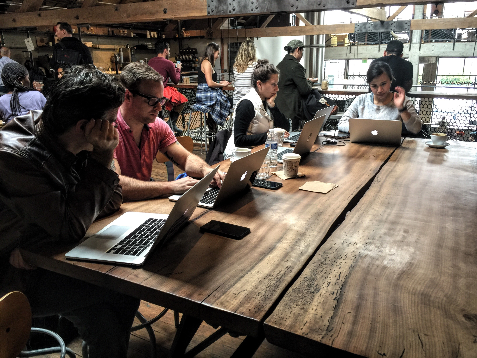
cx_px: 238
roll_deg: +1.0
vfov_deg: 48.2
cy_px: 179
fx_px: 400
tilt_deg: -16.2
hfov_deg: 61.7
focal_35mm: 29
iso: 32
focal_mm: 4.15
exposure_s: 1/15
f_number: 2.2
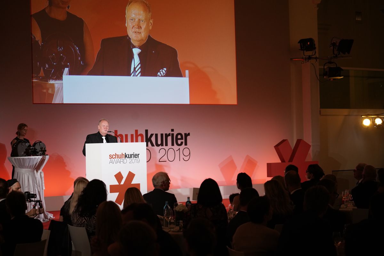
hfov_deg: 28.8
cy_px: 128
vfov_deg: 19.5
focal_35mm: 70
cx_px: 192
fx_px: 747
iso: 2500
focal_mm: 70
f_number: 4
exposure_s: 1/160
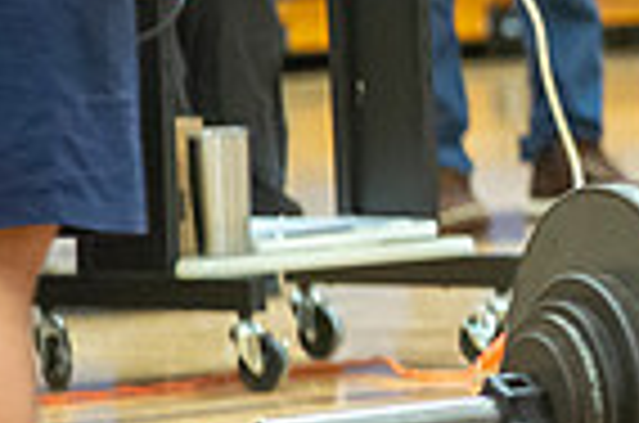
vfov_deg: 1.8
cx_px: 1152
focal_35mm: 758
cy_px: -187
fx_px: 13424
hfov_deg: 2.7
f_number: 4
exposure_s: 1/250
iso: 6400
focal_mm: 185
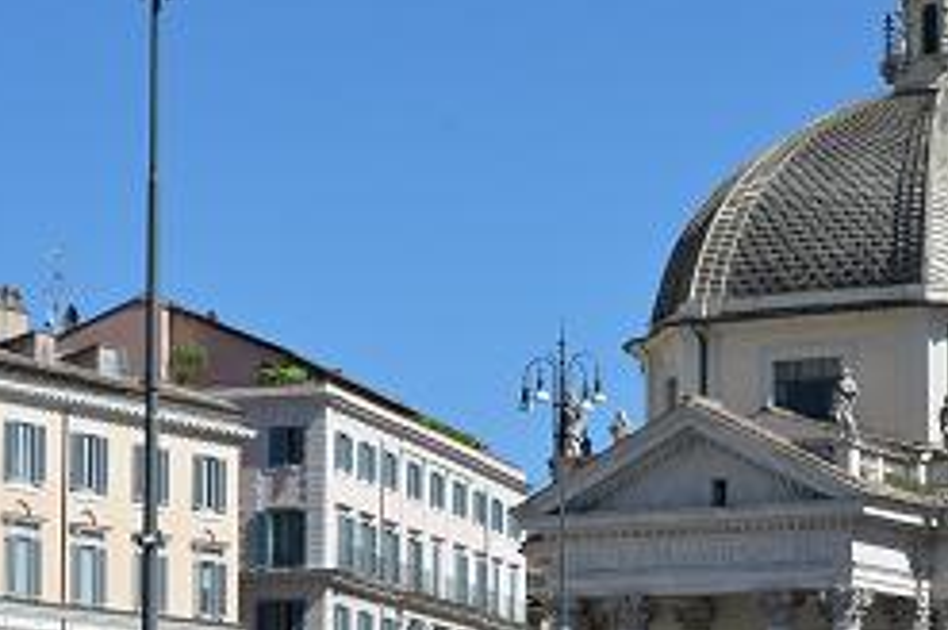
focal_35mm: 133
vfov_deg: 10.2
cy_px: 570
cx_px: 771
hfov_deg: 15.3
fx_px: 3498
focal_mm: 41
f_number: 13
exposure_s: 1/200
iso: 100
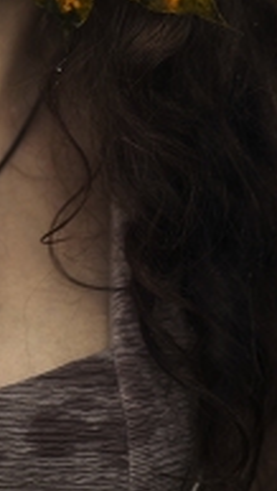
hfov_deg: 5.0
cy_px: -104
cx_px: -18
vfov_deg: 8.8
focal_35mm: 242
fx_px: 3150
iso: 100
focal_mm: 85
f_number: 2
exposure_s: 1/160
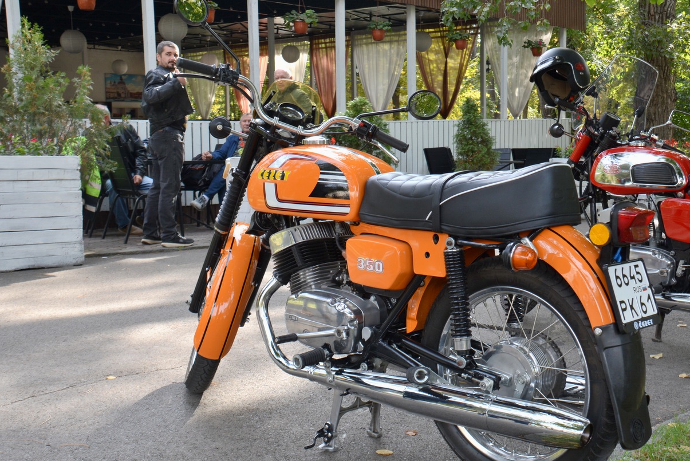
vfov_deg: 32.7
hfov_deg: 47.1
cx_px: 415
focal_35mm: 41
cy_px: 246
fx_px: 786
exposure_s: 1/125
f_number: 5.6
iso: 200
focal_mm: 22
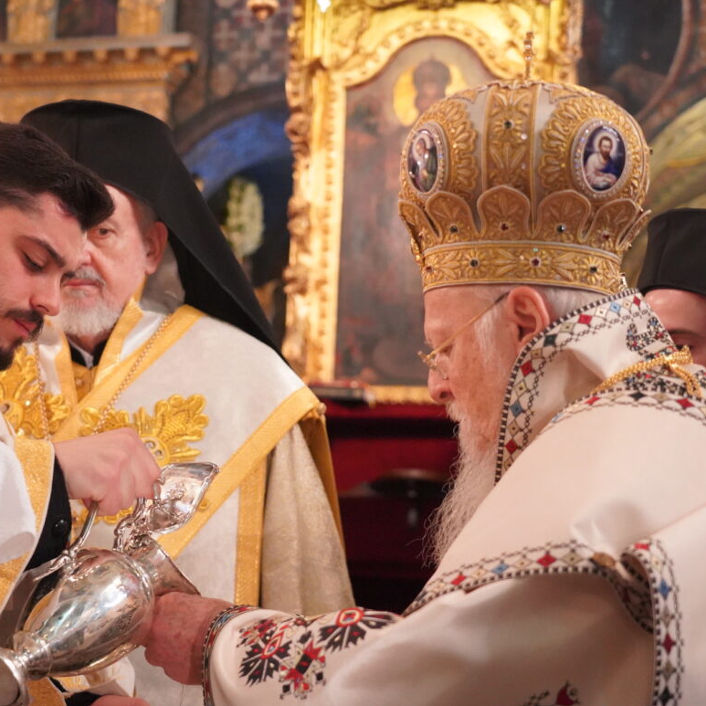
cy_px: 351
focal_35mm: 63
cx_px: 319
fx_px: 1454
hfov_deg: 27.3
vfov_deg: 27.3
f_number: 4
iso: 12800
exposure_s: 1/160
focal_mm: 49
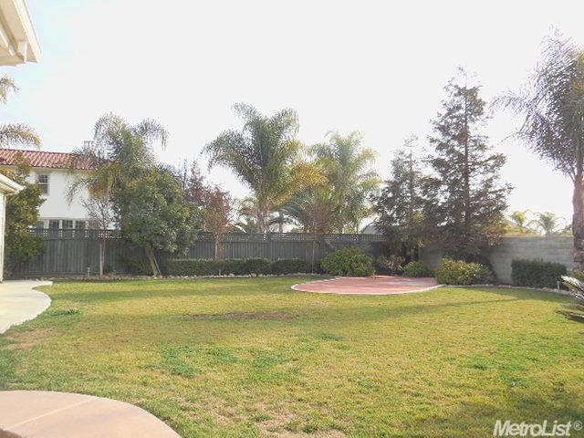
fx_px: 506
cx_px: 292
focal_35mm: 30
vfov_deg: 46.8
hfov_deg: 60.0
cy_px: 219
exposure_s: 1/640
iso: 125
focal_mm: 5.3
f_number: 3.2
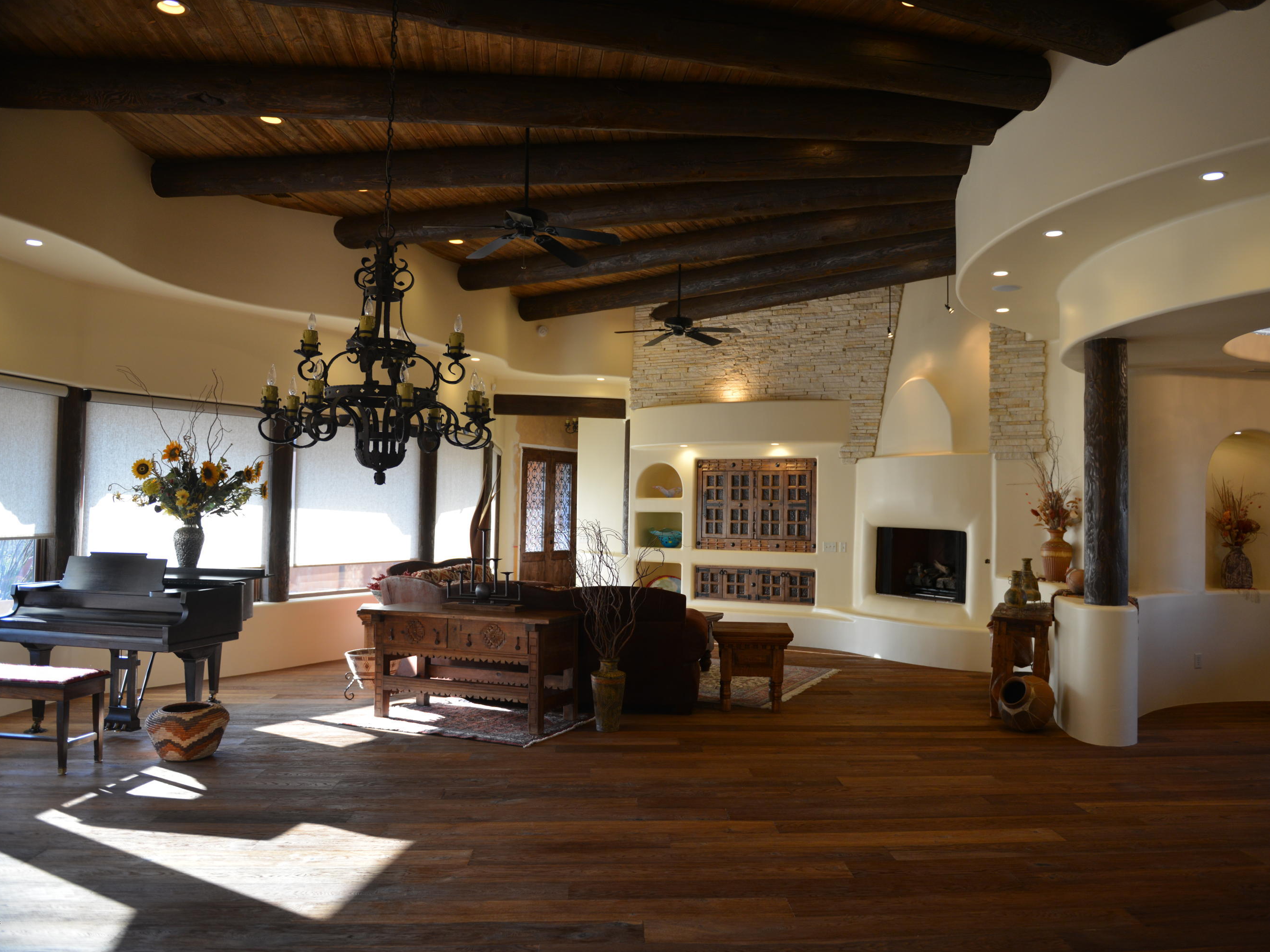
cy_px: 476
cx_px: 679
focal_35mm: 26
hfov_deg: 67.2
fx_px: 954
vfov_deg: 53.1
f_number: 2.8
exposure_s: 1/100
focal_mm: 24
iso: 400
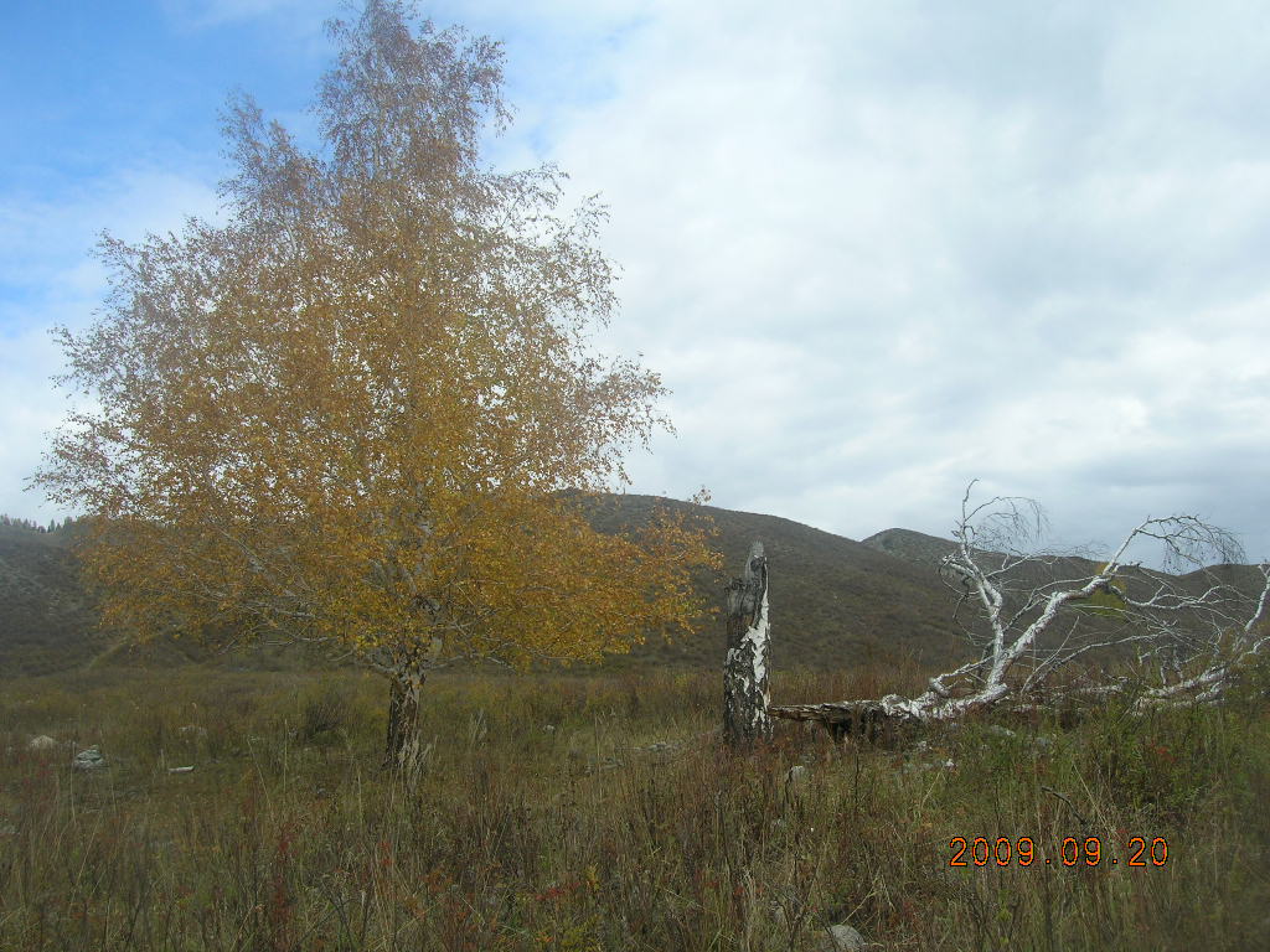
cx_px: 635
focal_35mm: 34
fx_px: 1247
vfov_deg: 41.8
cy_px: 476
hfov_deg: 54.0
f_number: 4.9
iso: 50
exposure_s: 1/280
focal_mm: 5.7
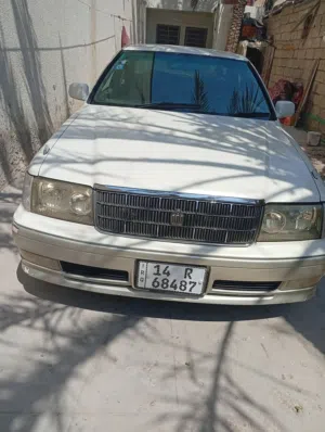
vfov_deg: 65.2
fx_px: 337
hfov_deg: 51.5
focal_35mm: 27
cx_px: 162
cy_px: 216
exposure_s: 1/1087
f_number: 1.8
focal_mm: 3.98
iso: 50
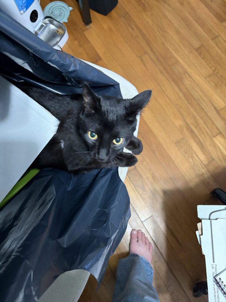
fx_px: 226
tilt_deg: -76.6
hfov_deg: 53.1
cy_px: 151
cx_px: 113
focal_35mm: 26
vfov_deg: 67.3
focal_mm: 5.96
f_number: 1.6
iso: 640
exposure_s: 1/40
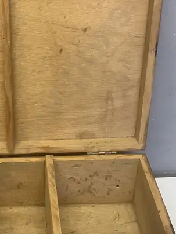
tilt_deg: -34.3
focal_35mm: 71
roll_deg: +0.5
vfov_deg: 27.2
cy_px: 155
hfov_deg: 20.3
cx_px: 15
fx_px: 481
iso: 80
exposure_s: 1/50
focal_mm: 3.99
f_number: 1.8
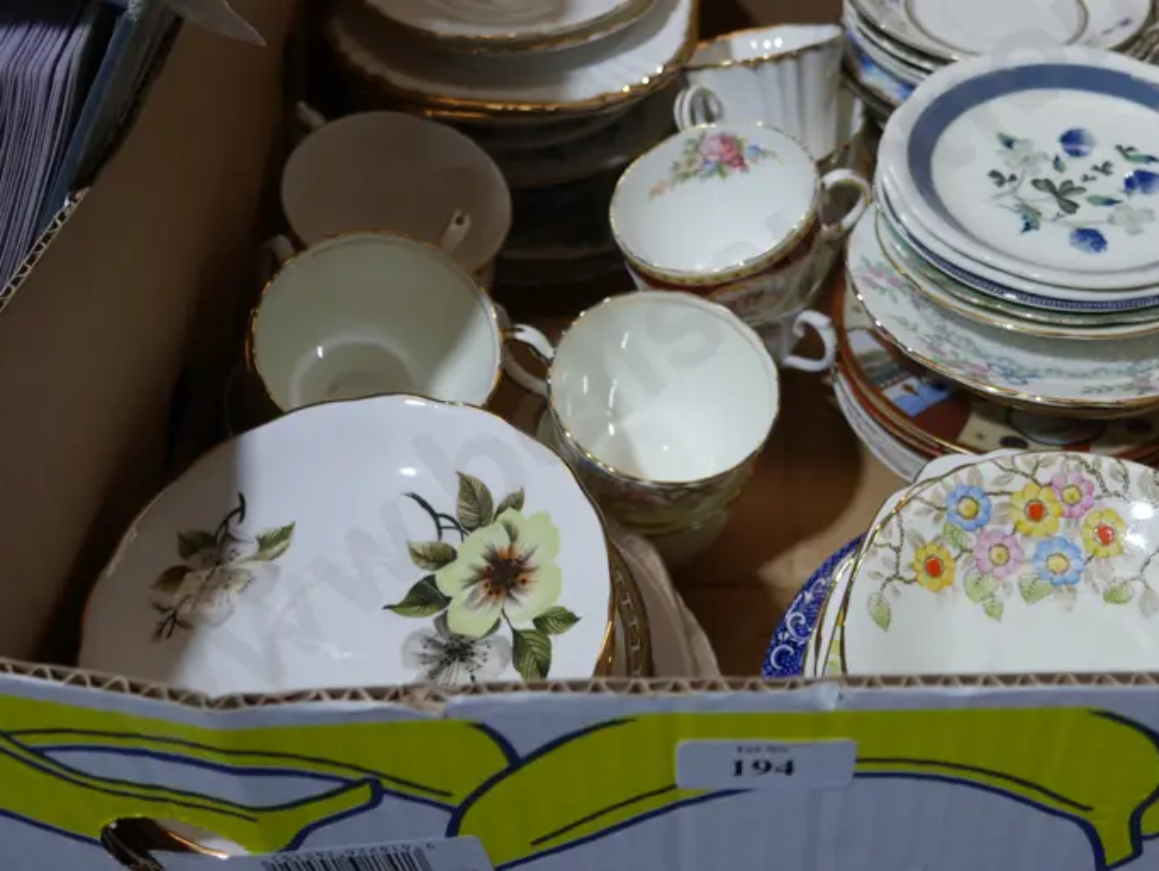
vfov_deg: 29.8
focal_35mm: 48
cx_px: 825
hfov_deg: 38.9
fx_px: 1608
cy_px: 220
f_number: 3.6
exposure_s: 1/160
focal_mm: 16
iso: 200
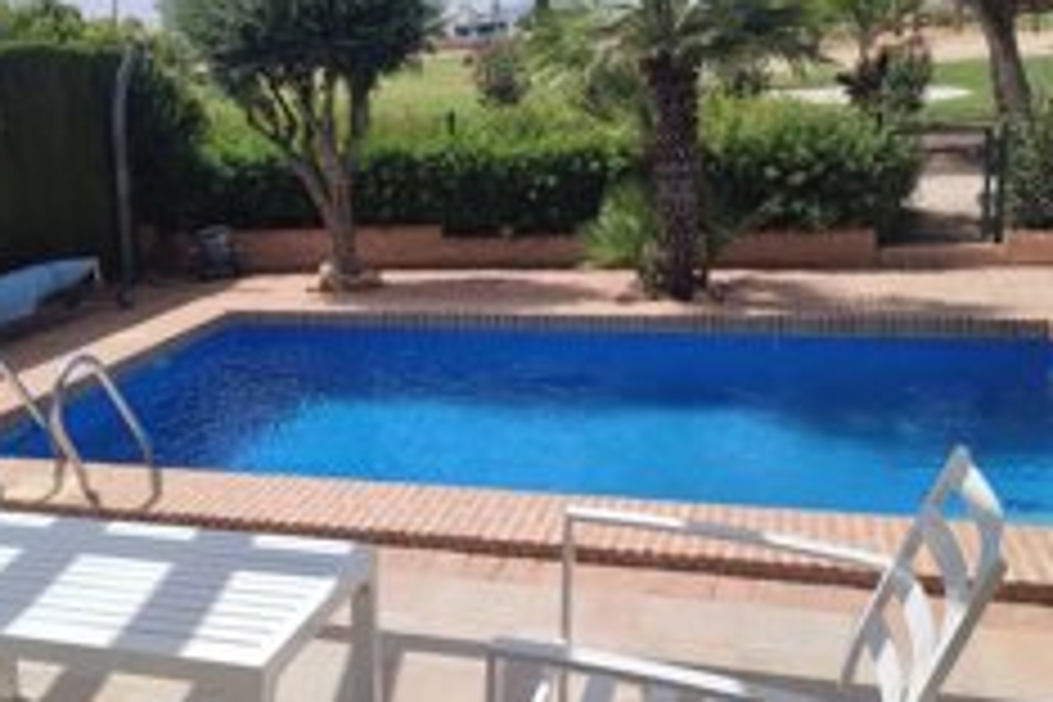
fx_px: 1170
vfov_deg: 33.3
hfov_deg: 48.0
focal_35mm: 40
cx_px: 387
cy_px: 274
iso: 50
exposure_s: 1/887
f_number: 1.9
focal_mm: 6.04
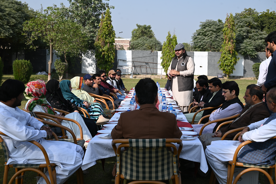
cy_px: 92
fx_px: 376
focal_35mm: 49
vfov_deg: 27.5
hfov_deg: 40.3
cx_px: 138
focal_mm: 49
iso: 100
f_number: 8
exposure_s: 1/250
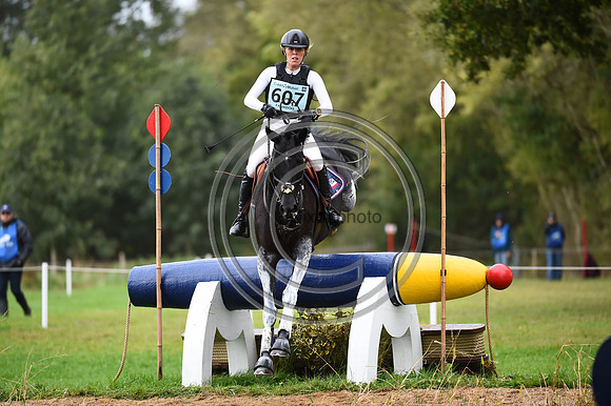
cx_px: 306
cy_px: 203
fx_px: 5767
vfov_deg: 4.0
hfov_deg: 6.1
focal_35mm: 340
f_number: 4.5
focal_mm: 340
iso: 1800
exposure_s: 1/1000
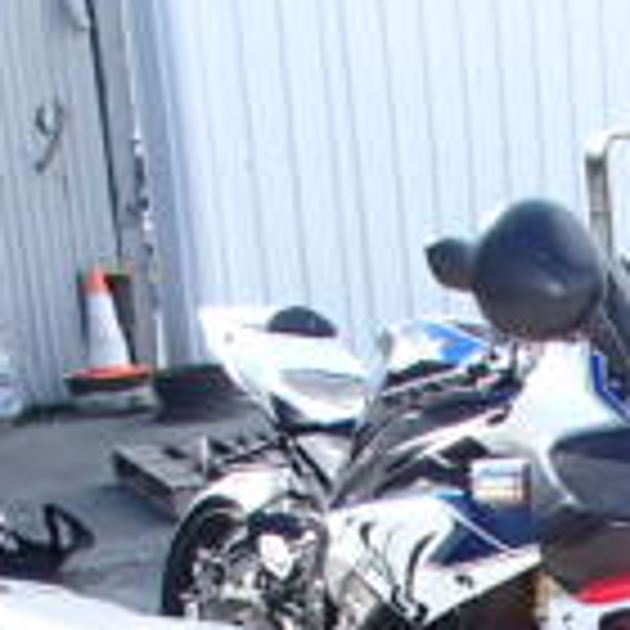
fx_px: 2327
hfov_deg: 15.0
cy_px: 1040
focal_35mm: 113
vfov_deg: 14.1
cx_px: 711
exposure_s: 1/250
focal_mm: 5
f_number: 3.9
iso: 100
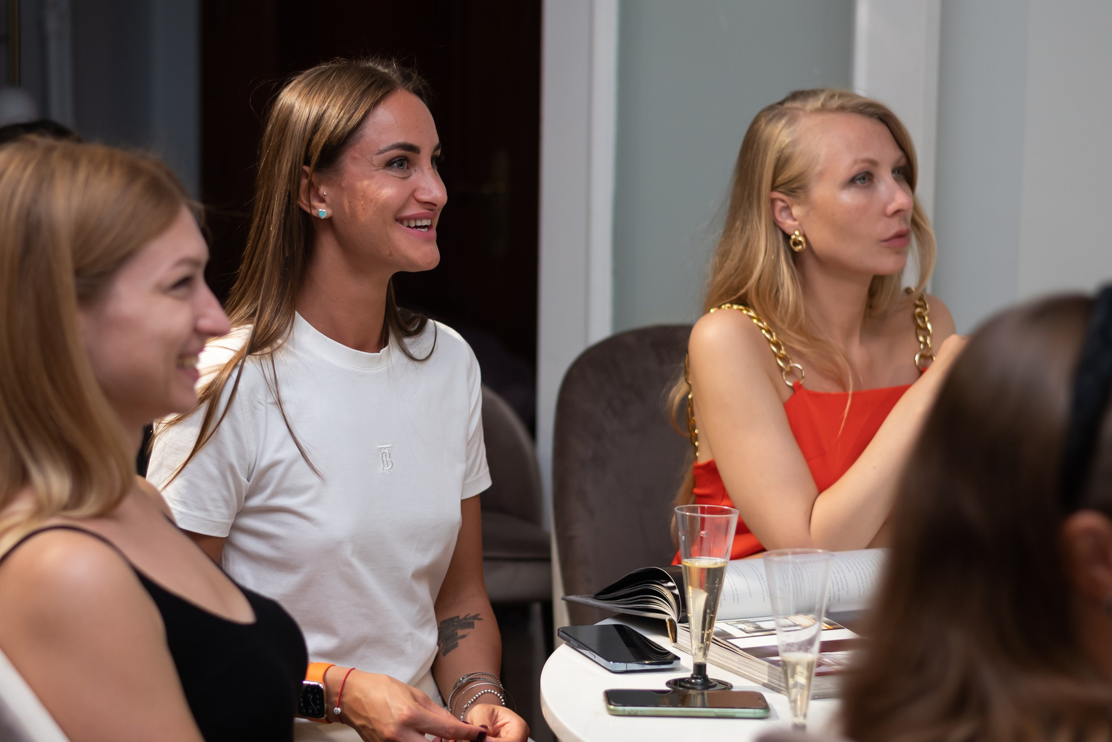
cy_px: 371
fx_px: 2317
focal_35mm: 75
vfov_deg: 18.2
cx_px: 513
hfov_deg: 27.0
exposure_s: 1/200
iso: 160
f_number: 2.2
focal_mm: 50
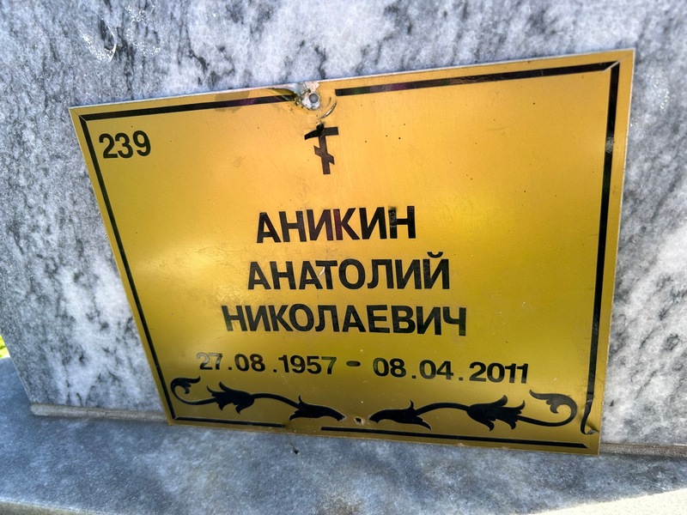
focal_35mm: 26
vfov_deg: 53.1
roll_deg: +7.1
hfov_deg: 67.3
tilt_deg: -26.8
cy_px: 258
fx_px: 516
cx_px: 344
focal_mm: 5.7
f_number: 1.5
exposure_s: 1/723
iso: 50
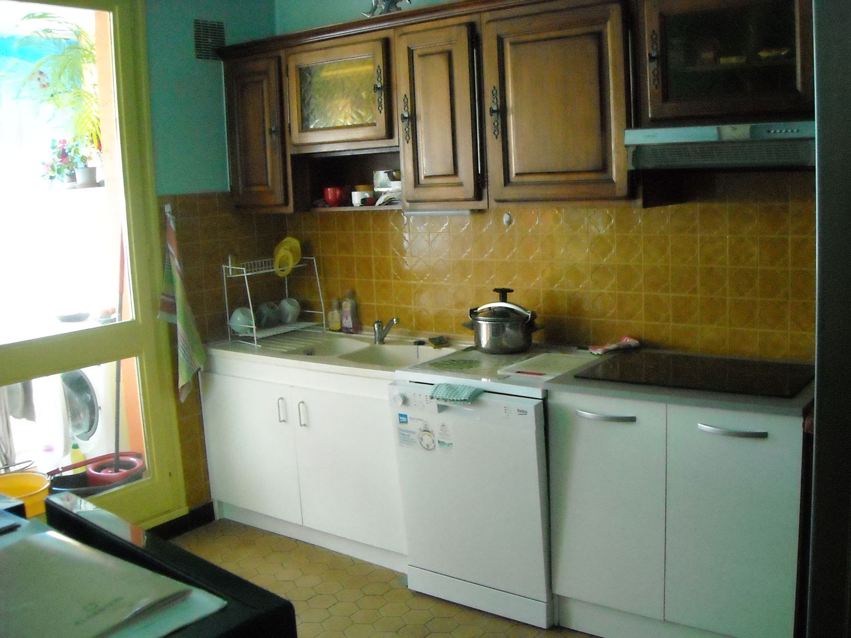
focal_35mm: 35
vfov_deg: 40.7
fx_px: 860
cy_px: 319
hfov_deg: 52.6
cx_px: 426
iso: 800
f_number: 2.8
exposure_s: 1/17
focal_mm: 5.7
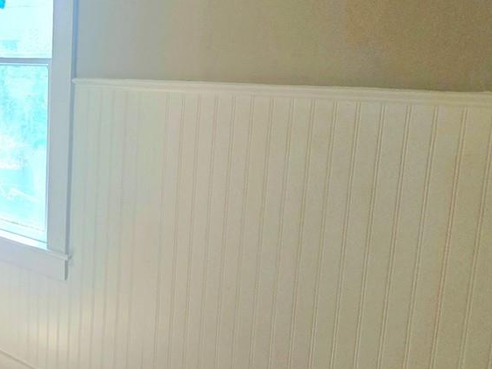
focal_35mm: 37
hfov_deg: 39.1
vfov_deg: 38.4
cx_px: -74
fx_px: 526
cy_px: 134
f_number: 1.9
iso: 50
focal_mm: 2.2
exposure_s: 1/120
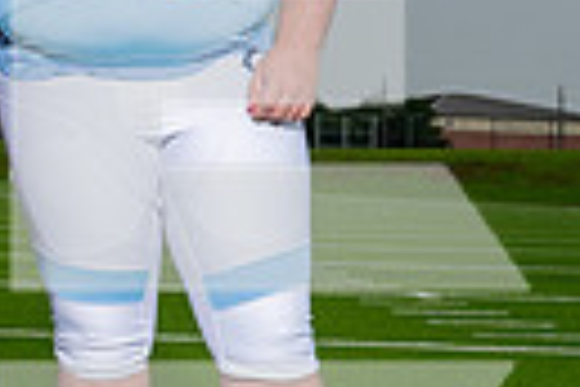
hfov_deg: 12.4
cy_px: 56
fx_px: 2320
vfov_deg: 9.5
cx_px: -616
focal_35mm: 144
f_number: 8
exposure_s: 1/250
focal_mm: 32
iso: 160
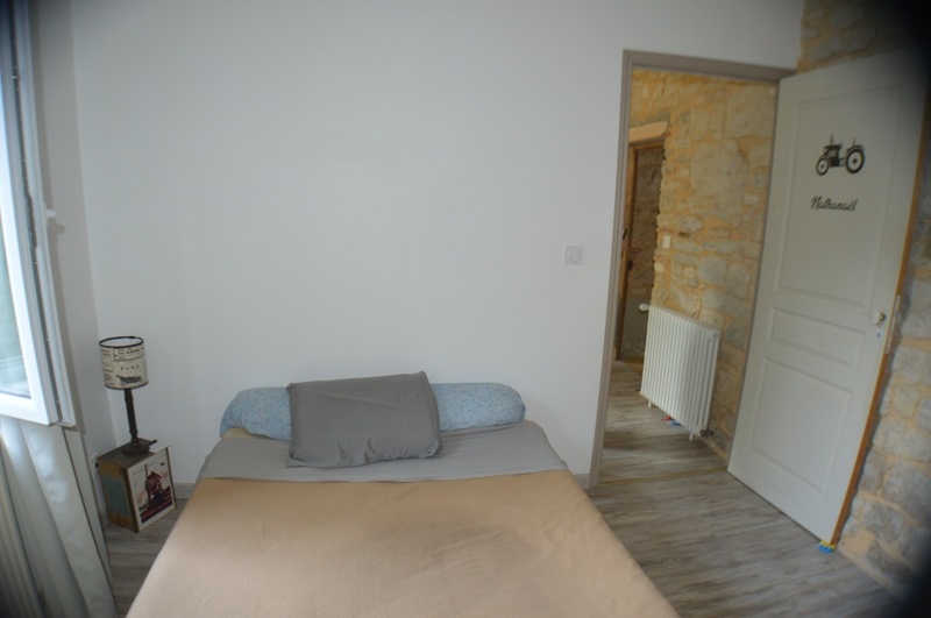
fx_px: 697
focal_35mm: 27
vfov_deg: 47.8
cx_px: 466
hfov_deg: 67.5
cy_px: 309
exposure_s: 1/60
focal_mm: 18
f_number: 3.5
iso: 400
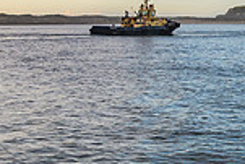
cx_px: 329
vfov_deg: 13.8
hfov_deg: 19.7
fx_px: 640
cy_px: -72
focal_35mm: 94
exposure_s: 1/250
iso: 250
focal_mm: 16
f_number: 4.5
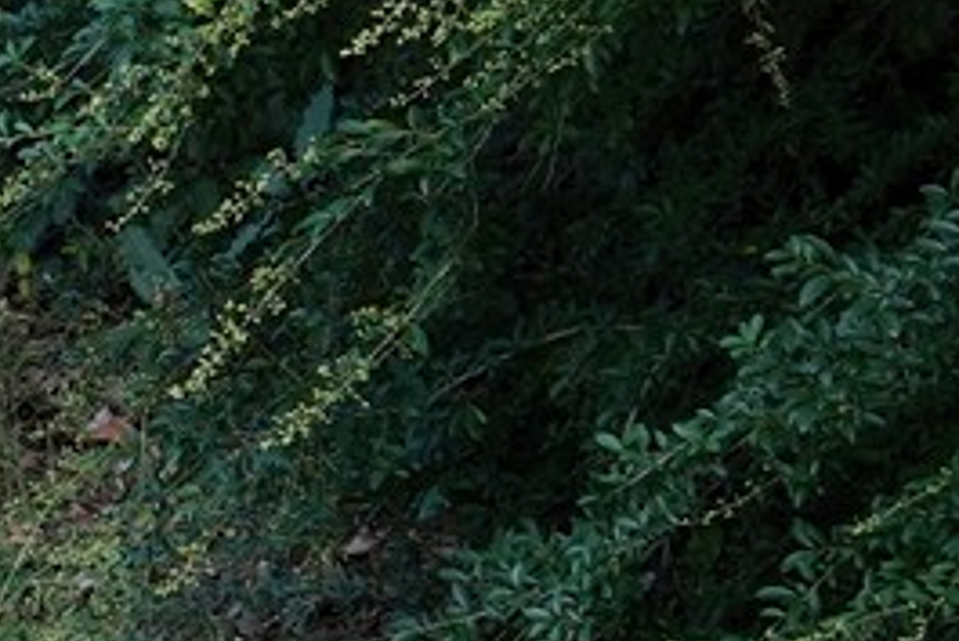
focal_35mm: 211
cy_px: -120
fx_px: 5624
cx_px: -2381
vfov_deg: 6.5
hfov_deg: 7.8
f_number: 9
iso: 320
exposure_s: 1/100
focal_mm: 28
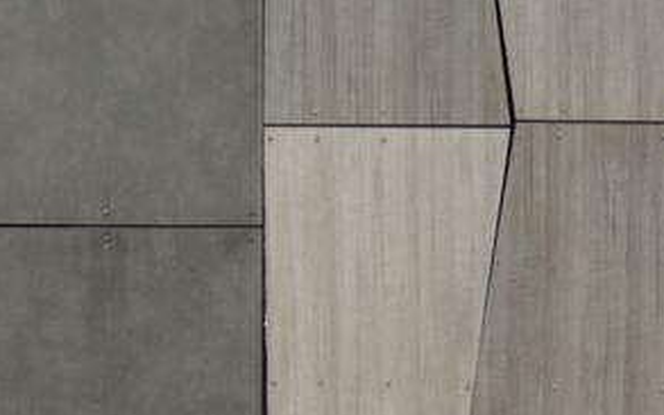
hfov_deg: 6.1
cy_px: 1458
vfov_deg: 3.8
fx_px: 6043
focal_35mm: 334
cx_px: -807
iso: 100
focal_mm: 32
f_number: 5.6
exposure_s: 1/640
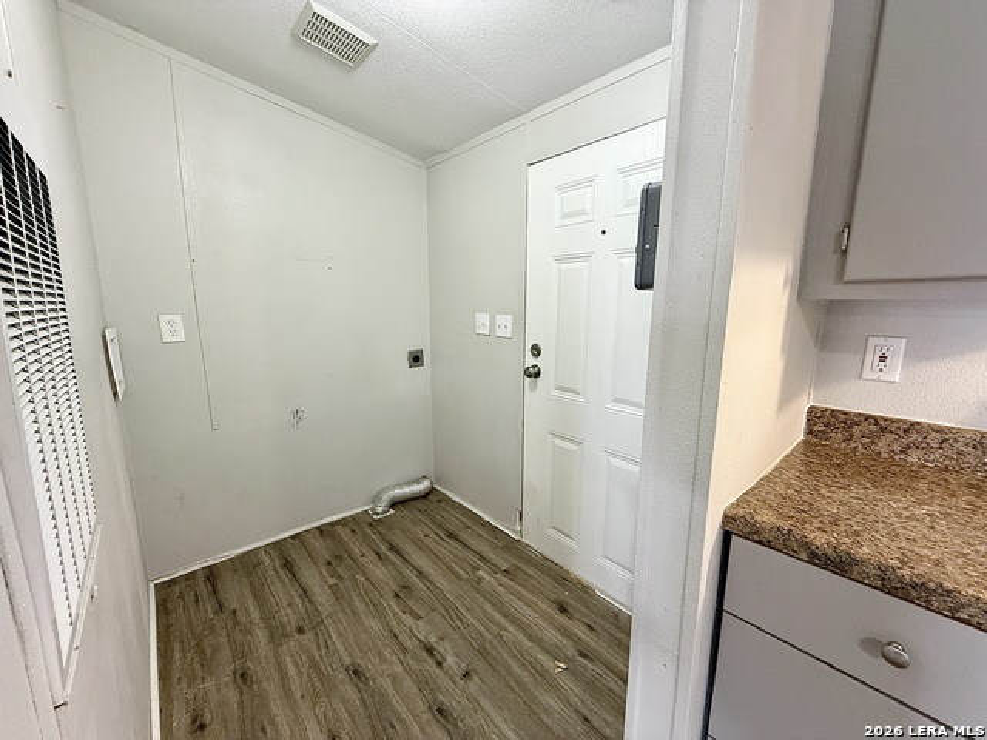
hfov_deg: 102.1
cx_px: 494
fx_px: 399
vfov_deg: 85.7
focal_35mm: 14
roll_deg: -0.2
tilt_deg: -8.9
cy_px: 370
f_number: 2.2
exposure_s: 1/60
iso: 320
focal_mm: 2.22
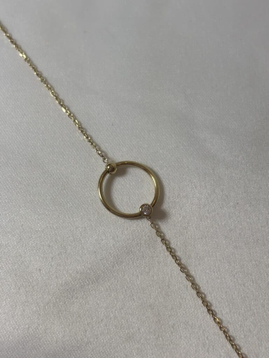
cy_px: 179
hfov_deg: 28.0
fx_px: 539
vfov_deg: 36.8
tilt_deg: -69.8
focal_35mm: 52
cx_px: 134
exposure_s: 1/228
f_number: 1.6
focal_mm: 5.96
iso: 32
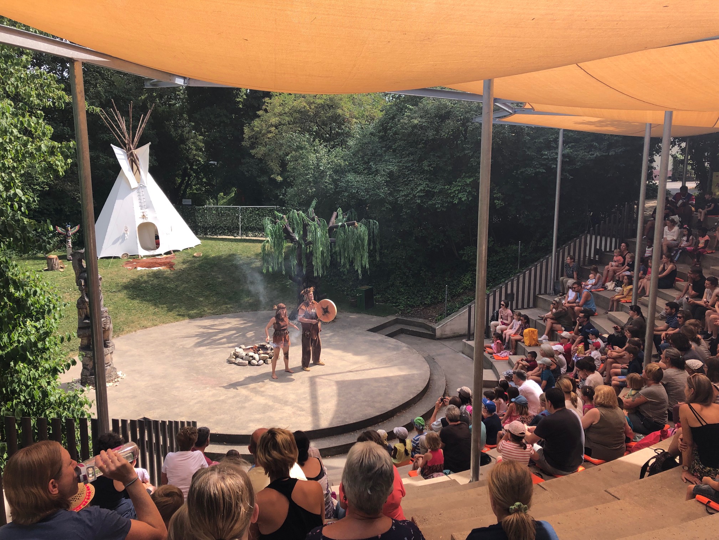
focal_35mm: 28
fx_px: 582
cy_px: 270
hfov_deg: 63.4
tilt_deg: -9.1
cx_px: 360
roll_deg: +0.5
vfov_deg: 49.7
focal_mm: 3.99
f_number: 1.8
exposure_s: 1/676
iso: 20
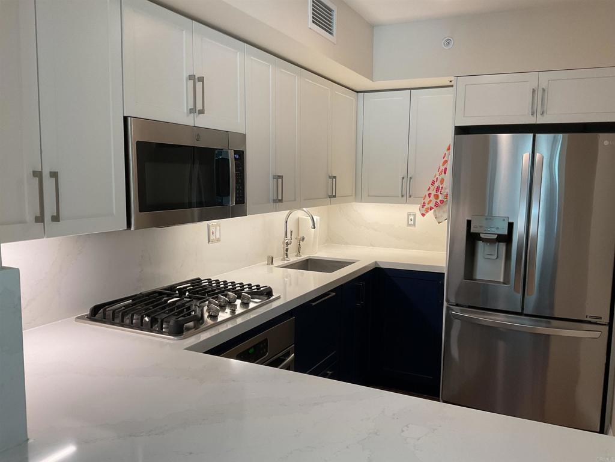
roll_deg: +0.1
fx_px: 515
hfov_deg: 61.7
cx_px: 308
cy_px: 231
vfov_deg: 48.2
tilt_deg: -6.8
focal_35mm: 29
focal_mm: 3
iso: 64
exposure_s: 1/120
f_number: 1.8
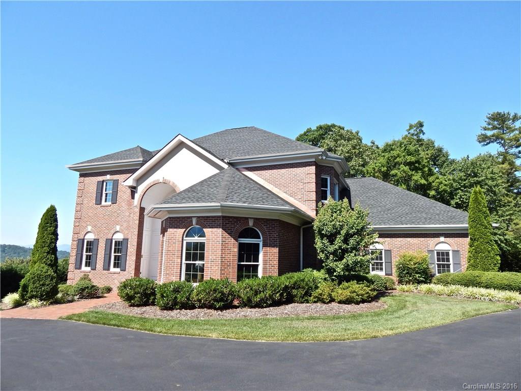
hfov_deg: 73.9
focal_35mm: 23
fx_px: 346
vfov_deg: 58.9
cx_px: 260
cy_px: 196
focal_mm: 4
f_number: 3
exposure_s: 1/800
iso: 125
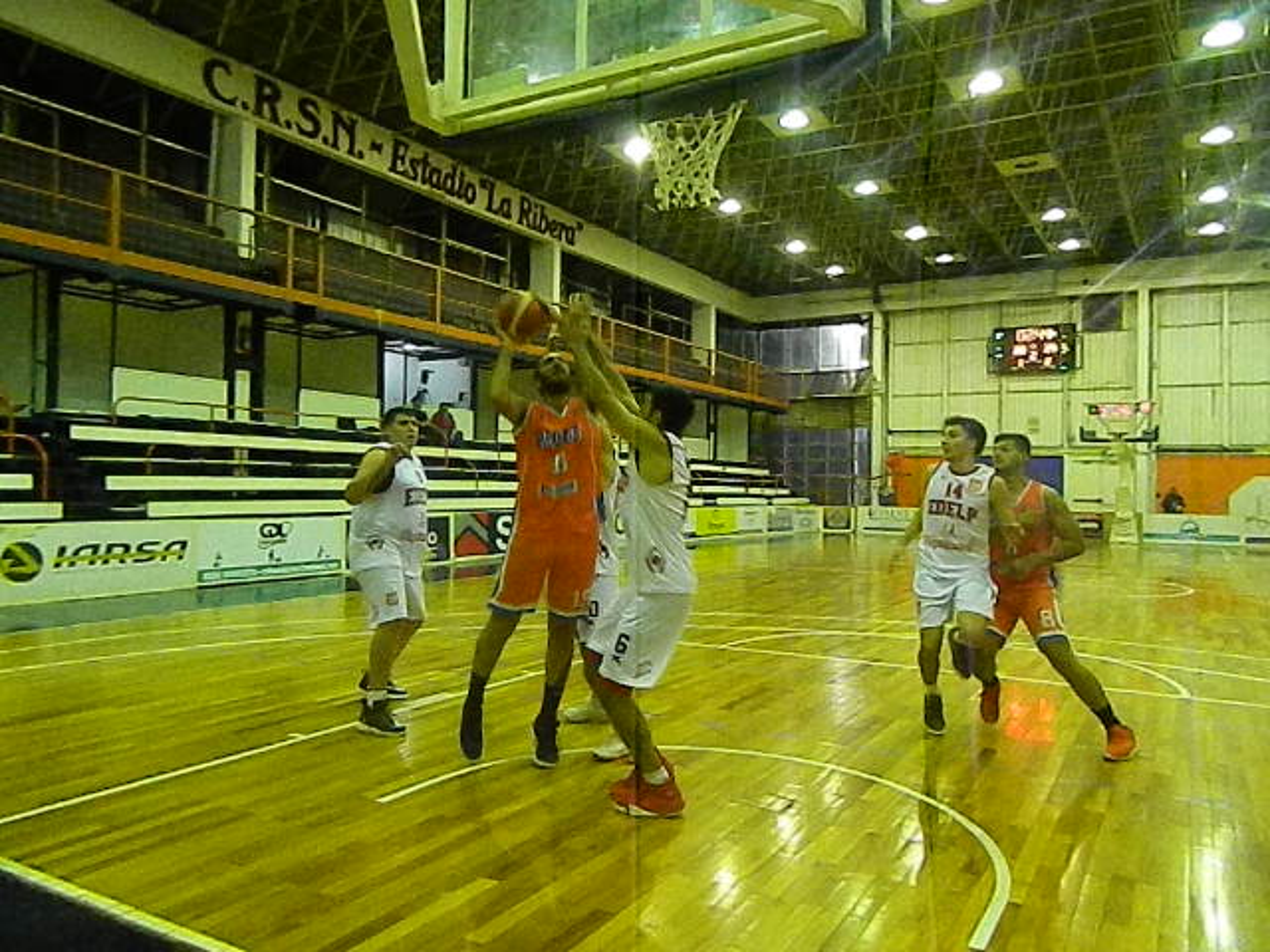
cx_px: 635
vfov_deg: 54.9
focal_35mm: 25
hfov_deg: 69.4
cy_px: 476
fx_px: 917
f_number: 3.1
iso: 1600
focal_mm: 4.5
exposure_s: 1/100
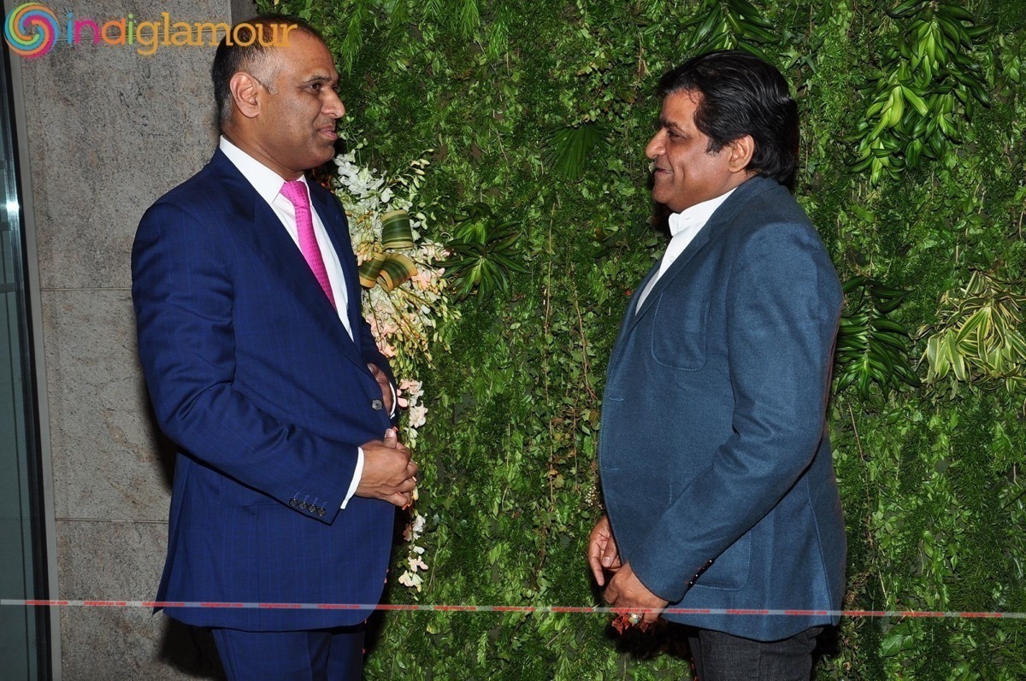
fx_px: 1366
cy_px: 340
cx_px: 513
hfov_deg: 41.2
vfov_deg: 28.0
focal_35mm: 48
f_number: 8
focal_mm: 32
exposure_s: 1/125
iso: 200
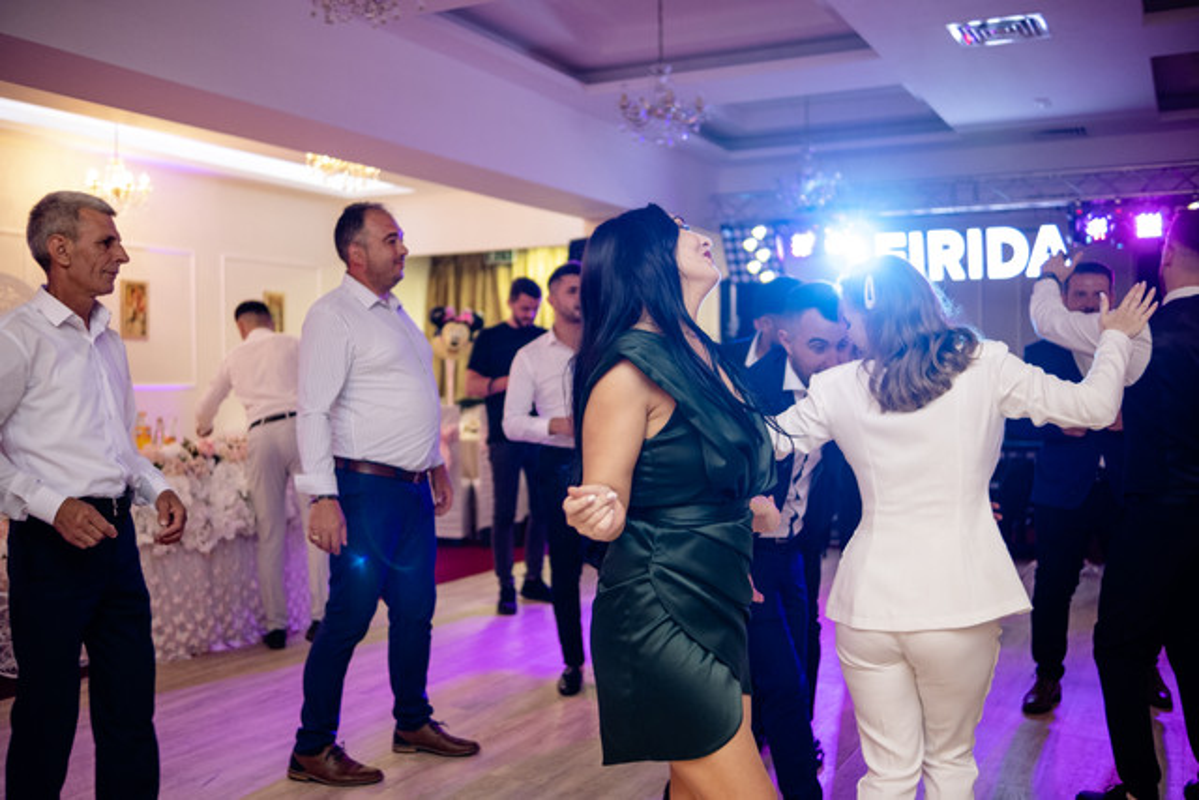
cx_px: 600
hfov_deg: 54.4
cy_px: 400
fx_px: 1166
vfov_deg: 37.9
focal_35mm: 35
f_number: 1.4
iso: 640
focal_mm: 23
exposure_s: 1/200
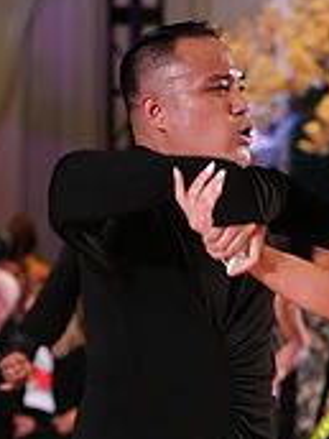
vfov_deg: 6.8
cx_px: 397
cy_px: 544
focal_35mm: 289
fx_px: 3662
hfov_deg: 5.1
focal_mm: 89
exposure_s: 1/400
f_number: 4
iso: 3200
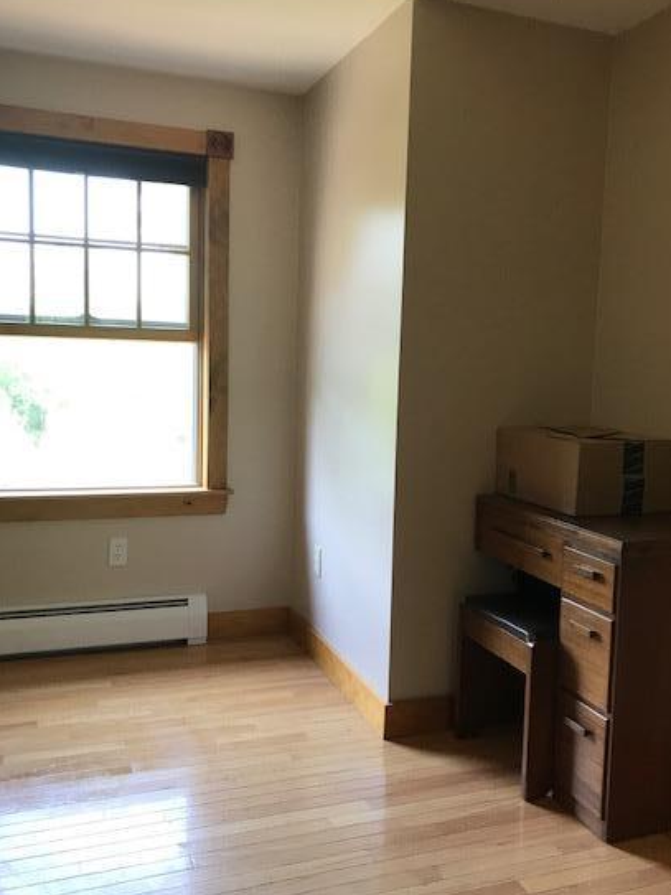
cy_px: 452
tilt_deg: -6.2
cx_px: 366
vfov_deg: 55.4
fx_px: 853
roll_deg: -1.5
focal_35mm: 33
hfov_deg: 42.9
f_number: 1.8
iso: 32
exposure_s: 1/30
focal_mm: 3.99
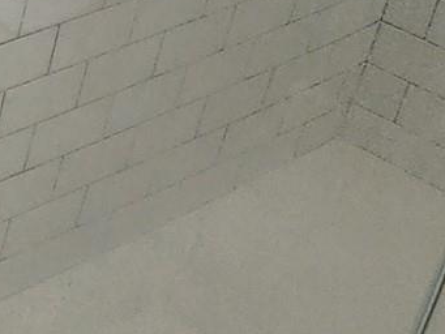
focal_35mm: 78
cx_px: -786
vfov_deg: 14.8
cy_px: -373
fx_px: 1003
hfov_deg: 12.7
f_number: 2.2
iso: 100
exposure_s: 1/60
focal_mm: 2.2
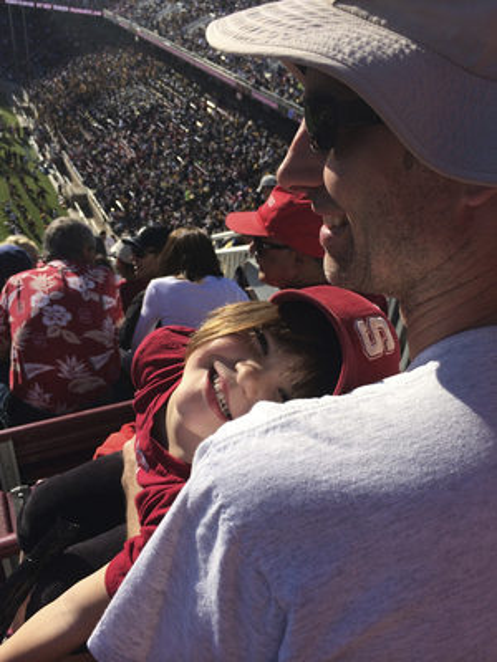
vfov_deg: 60.0
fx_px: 574
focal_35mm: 30
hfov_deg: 46.8
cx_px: 248
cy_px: 331
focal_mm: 4.12
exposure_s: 1/2740
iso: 32
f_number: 2.2
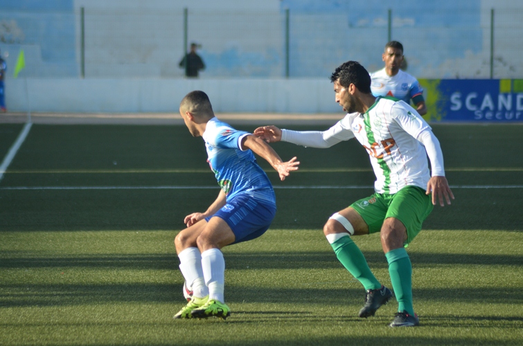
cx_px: 262
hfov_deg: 6.6
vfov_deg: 4.3
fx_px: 4567
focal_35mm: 315
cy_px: 173
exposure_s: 1/1250
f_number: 4.8
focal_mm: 210
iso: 400
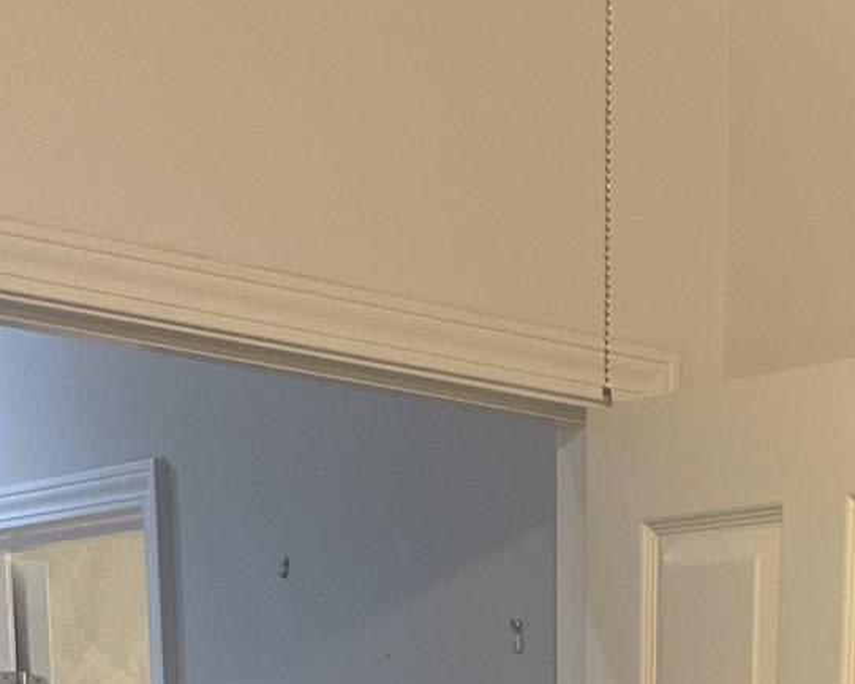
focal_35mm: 108
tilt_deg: -14.2
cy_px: 1652
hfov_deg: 17.1
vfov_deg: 11.6
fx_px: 2733
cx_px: 985
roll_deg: -3.2
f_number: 1.5
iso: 125
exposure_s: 1/60
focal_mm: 5.7
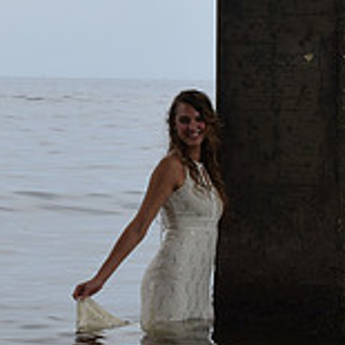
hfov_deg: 8.0
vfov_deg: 8.0
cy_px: 217
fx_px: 2469
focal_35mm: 219
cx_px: 71
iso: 200
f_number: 9
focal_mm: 46
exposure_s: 1/320
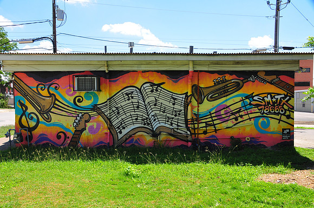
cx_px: 157
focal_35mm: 33
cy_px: 104
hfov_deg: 57.3
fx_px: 287
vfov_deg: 39.9
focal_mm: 22
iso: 200
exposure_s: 1/125
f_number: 13
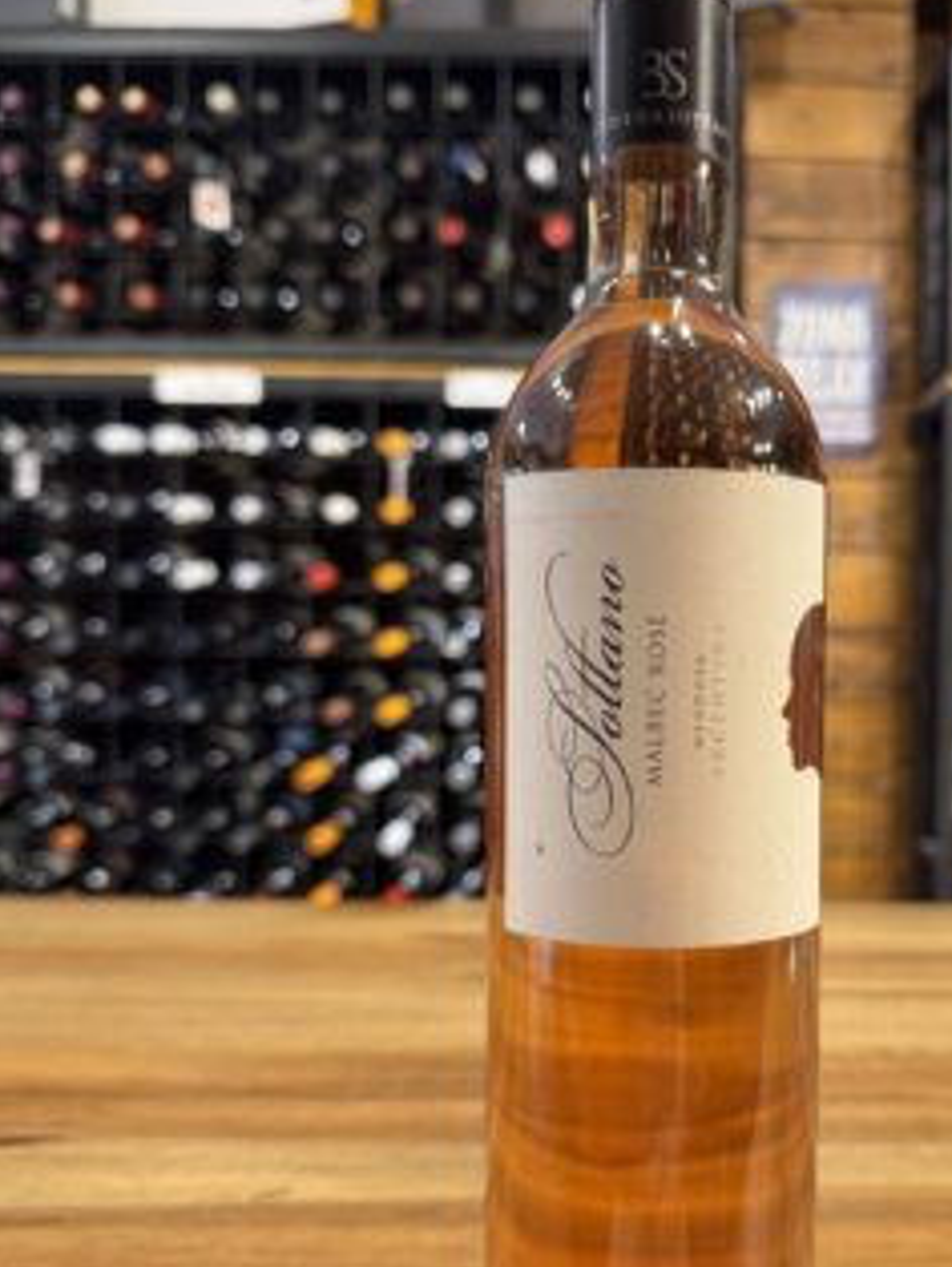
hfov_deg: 42.4
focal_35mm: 33
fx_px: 1208
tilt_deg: -1.7
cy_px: 686
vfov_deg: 55.2
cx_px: 637
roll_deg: -0.8
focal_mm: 6.76
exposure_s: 1/50
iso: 250
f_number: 1.78
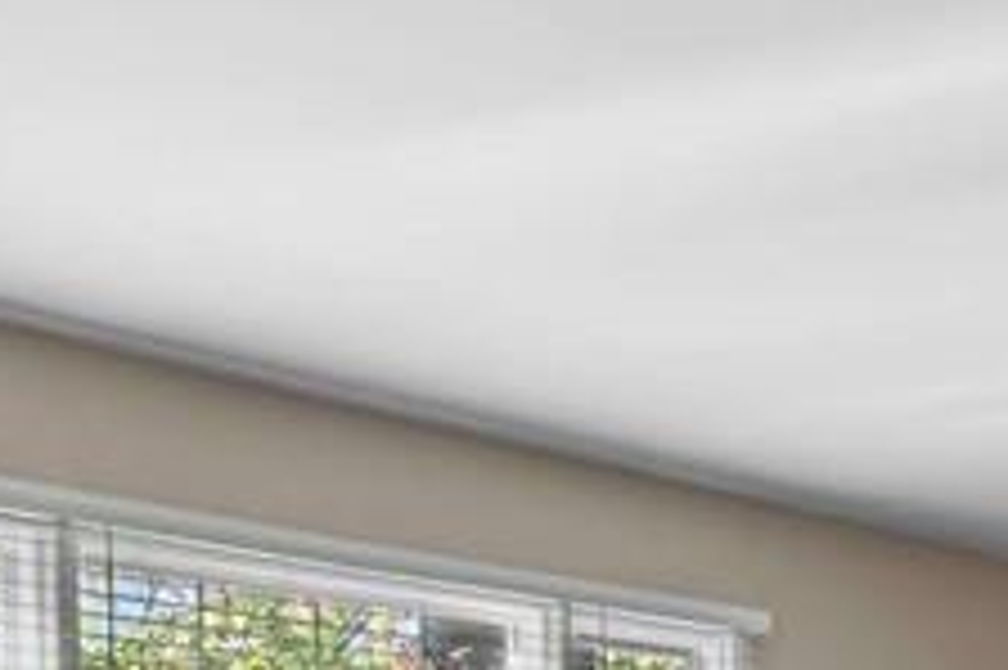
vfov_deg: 17.2
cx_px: 405
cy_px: 949
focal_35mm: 73
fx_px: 2042
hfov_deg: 27.7
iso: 100
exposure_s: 2
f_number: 9
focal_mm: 16
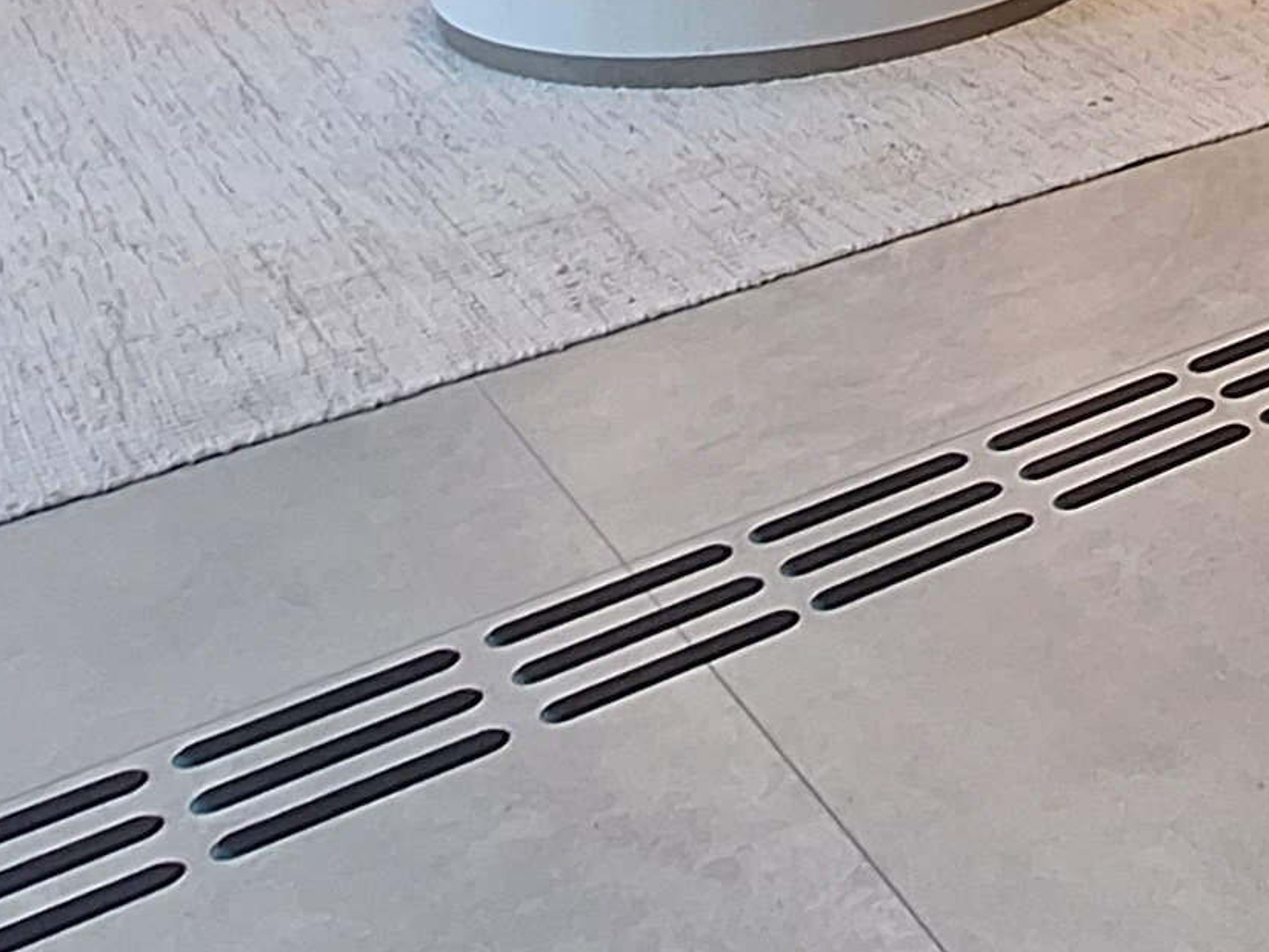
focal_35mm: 63
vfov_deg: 20.0
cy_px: -492
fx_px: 2310
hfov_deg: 23.5
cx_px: 1977
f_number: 2.2
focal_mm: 1.74
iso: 125
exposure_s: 1/40
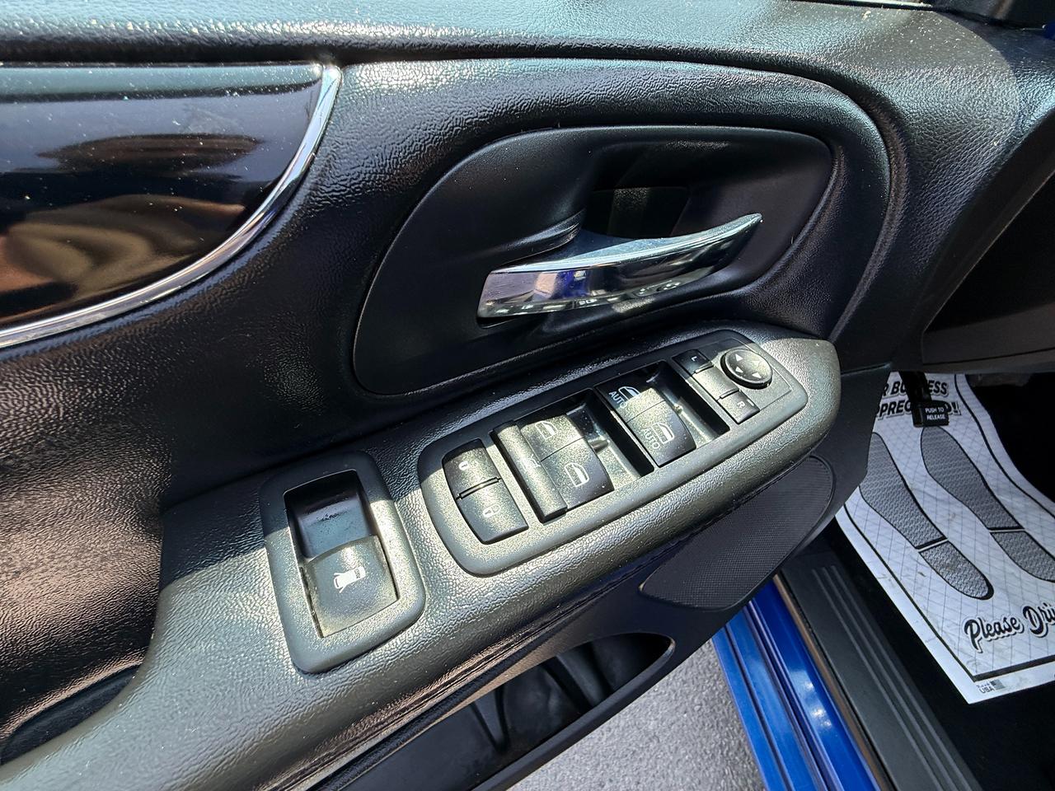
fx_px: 427
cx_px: 528
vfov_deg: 85.7
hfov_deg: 102.1
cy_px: 396
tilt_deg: -50.9
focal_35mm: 14
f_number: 2.2
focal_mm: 2.22
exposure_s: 1/269
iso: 64
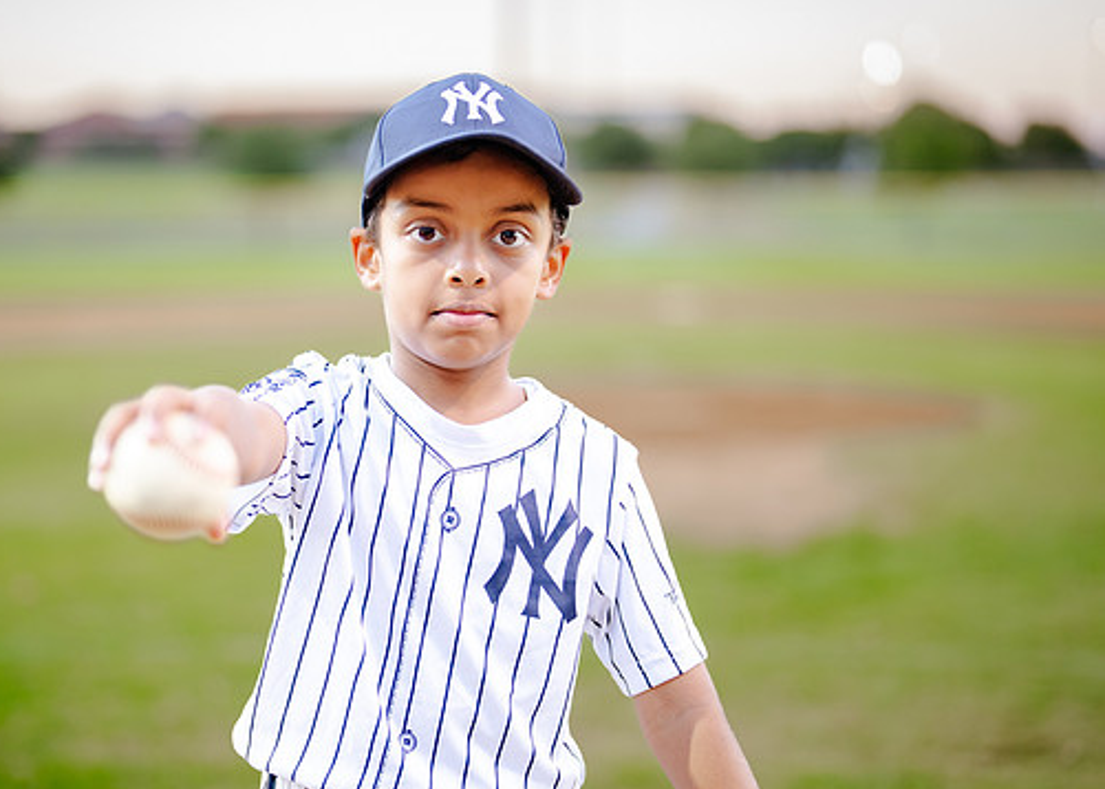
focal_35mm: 71
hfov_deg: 27.8
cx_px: 454
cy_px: 384
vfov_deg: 20.1
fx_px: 2228
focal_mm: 50
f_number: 1.2
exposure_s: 1/500
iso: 500
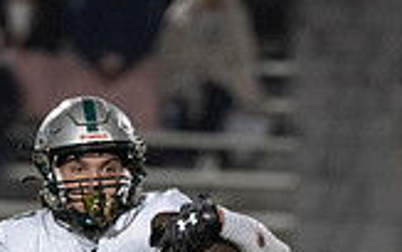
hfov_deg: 1.9
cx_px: 359
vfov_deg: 1.2
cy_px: 571
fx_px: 11902
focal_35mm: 1086
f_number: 2.8
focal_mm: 200
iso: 3200
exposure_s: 1/1250
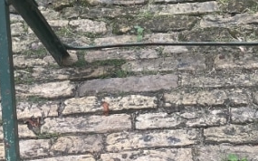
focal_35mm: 117
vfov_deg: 11.1
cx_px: 217
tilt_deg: -39.8
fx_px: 823
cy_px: 10
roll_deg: +2.2
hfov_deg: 17.6
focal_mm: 4.2
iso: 32
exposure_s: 1/283
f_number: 1.6
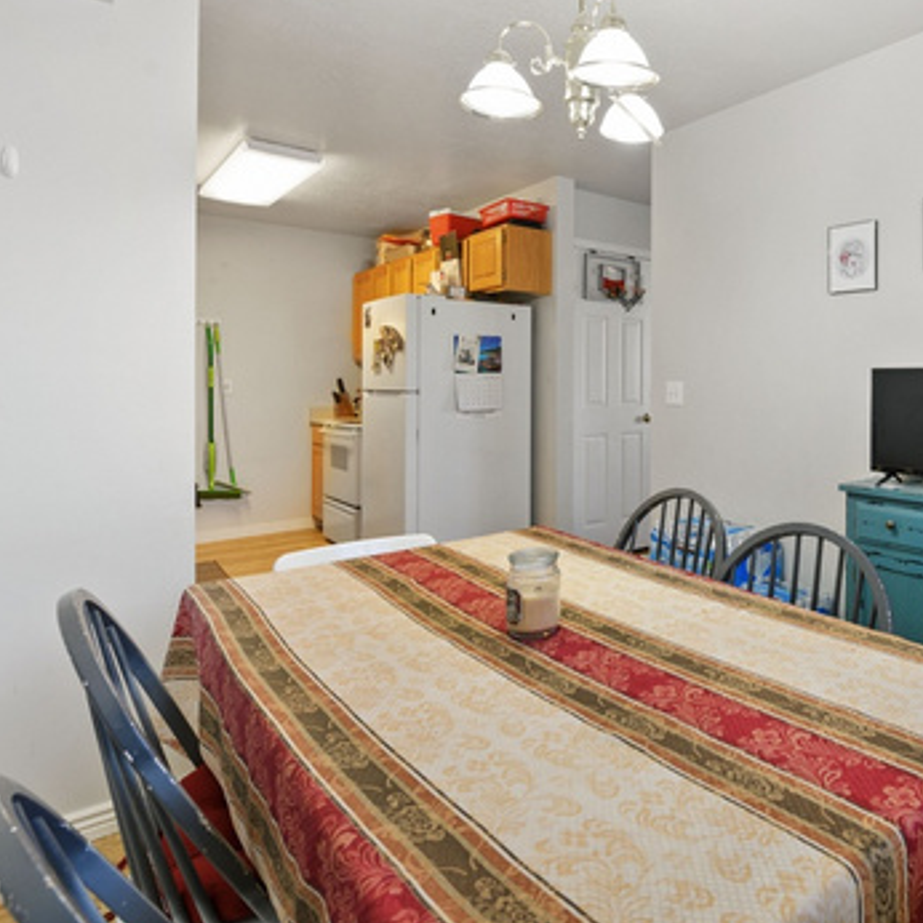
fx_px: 664
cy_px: 380
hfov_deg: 65.2
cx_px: 696
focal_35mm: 22
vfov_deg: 69.1
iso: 200
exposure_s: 1/2
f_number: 8
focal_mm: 14
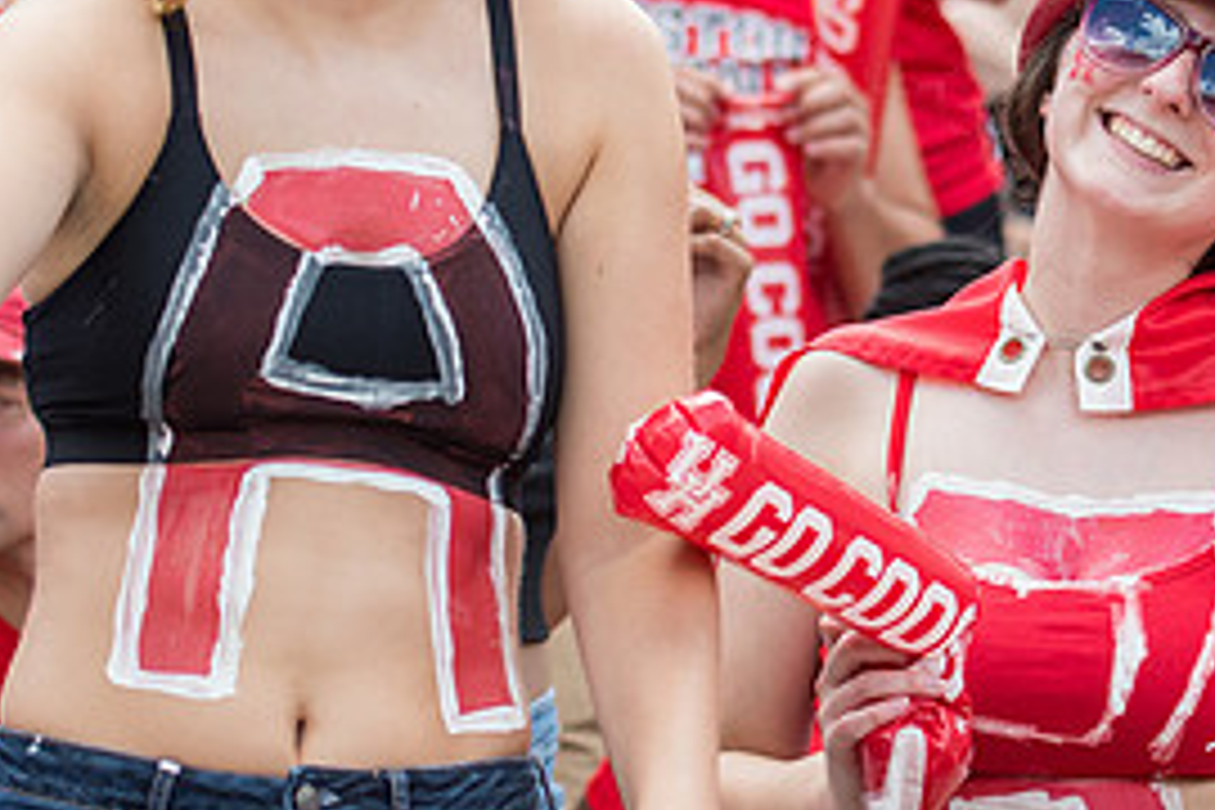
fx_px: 8538
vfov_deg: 5.4
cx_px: 1086
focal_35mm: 253
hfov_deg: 8.1
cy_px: 125
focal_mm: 70
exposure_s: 1/1250
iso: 500
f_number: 4
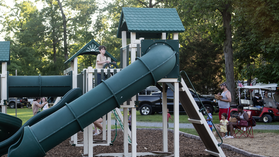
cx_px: 87
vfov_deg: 17.0
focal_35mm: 71
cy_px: 68
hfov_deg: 29.5
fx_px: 525
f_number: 3.5
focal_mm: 48
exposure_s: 1/500
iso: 400
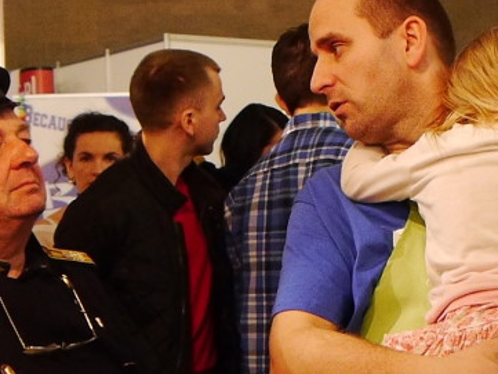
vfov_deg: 17.3
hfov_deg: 22.8
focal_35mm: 85
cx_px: 361
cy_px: 250
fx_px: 1223
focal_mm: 15
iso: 1600
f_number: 3.5
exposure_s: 1/80
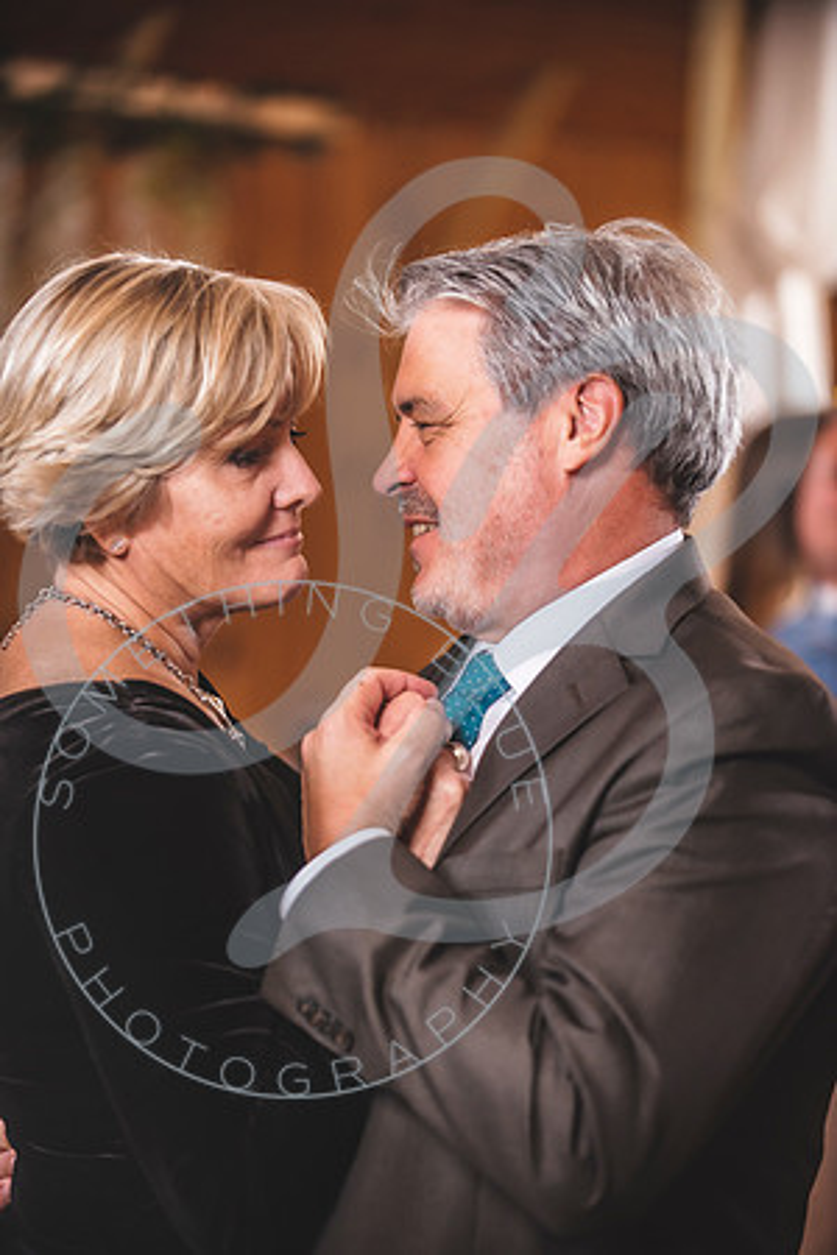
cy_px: 628
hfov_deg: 12.5
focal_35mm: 110
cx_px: 418
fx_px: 3836
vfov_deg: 18.6
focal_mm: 110
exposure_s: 1/200
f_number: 2.8
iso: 800
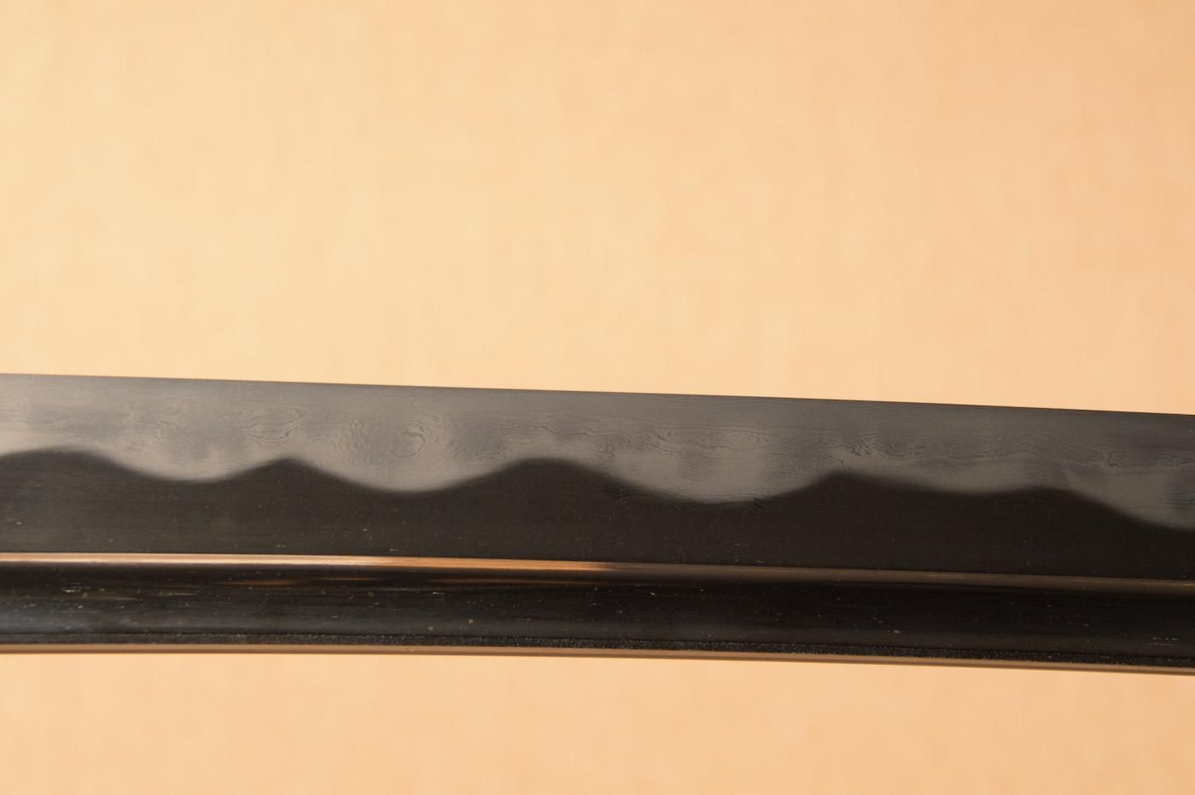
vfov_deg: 11.4
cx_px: 598
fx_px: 3980
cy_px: 398
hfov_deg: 17.1
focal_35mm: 120
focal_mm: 80
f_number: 11
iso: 400
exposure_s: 1/2
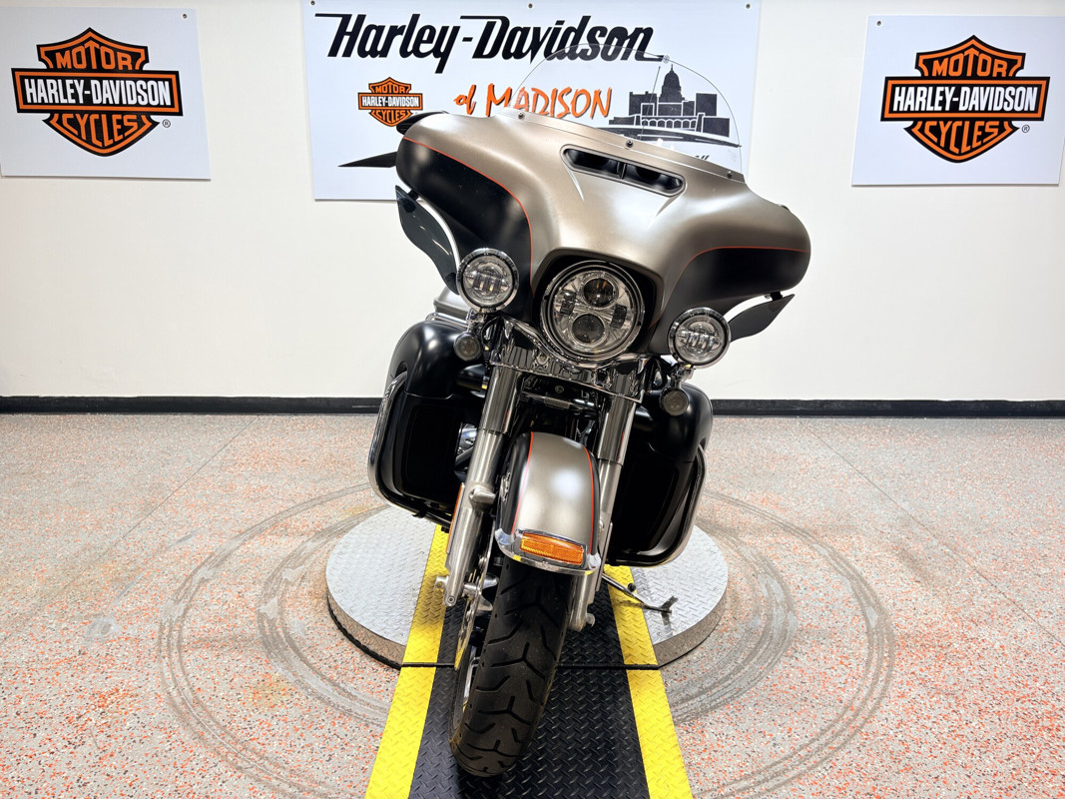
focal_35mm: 26
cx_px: 532
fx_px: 800
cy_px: 400
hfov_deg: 67.3
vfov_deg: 53.1
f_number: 1.6
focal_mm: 5.96
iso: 40
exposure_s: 1/120
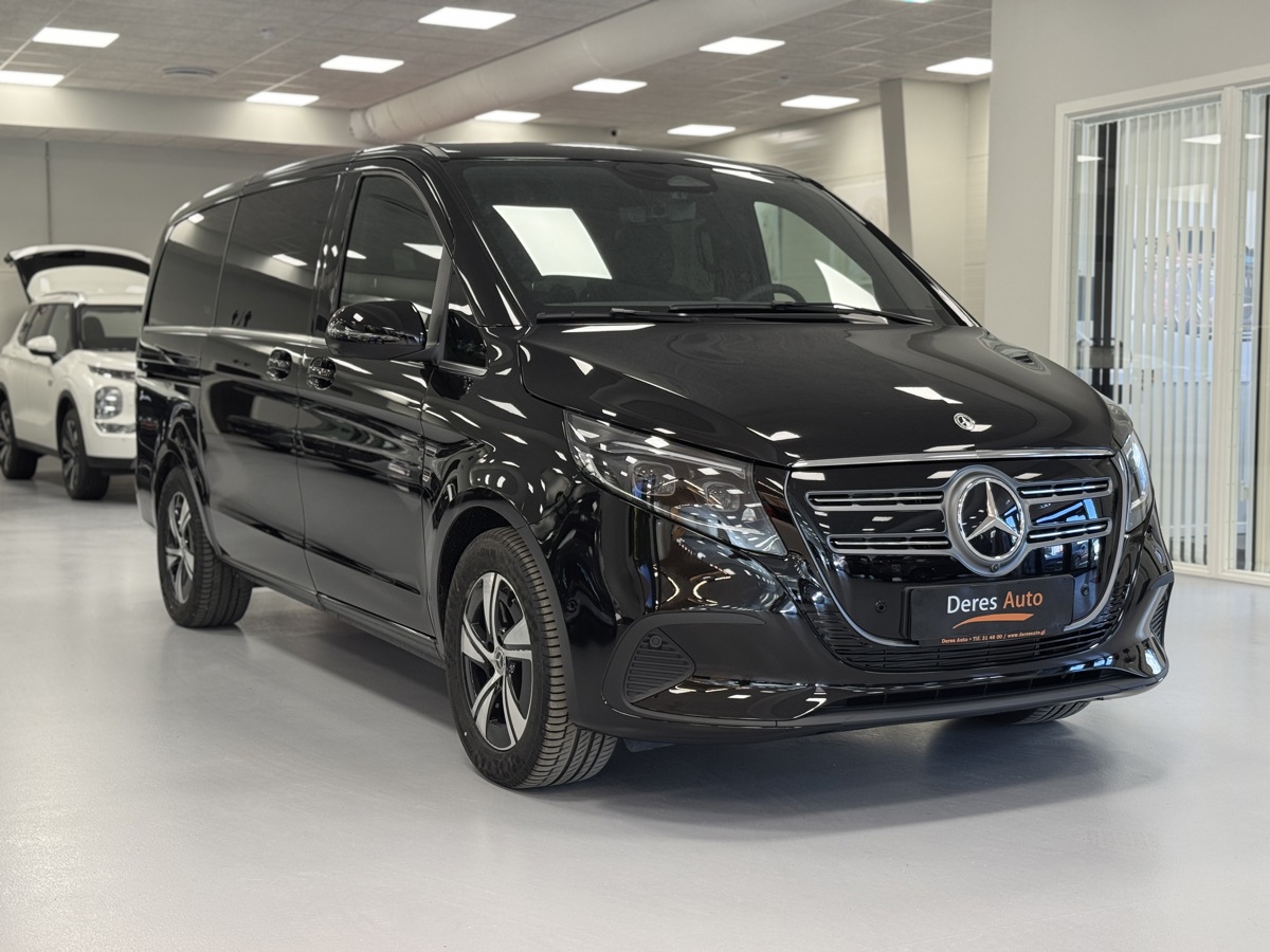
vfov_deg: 30.3
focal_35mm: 48
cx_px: 635
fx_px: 1761
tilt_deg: -3.9
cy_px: 476
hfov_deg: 39.7
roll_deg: +0.6
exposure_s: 1/50
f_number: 1.78
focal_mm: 6.76
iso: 64
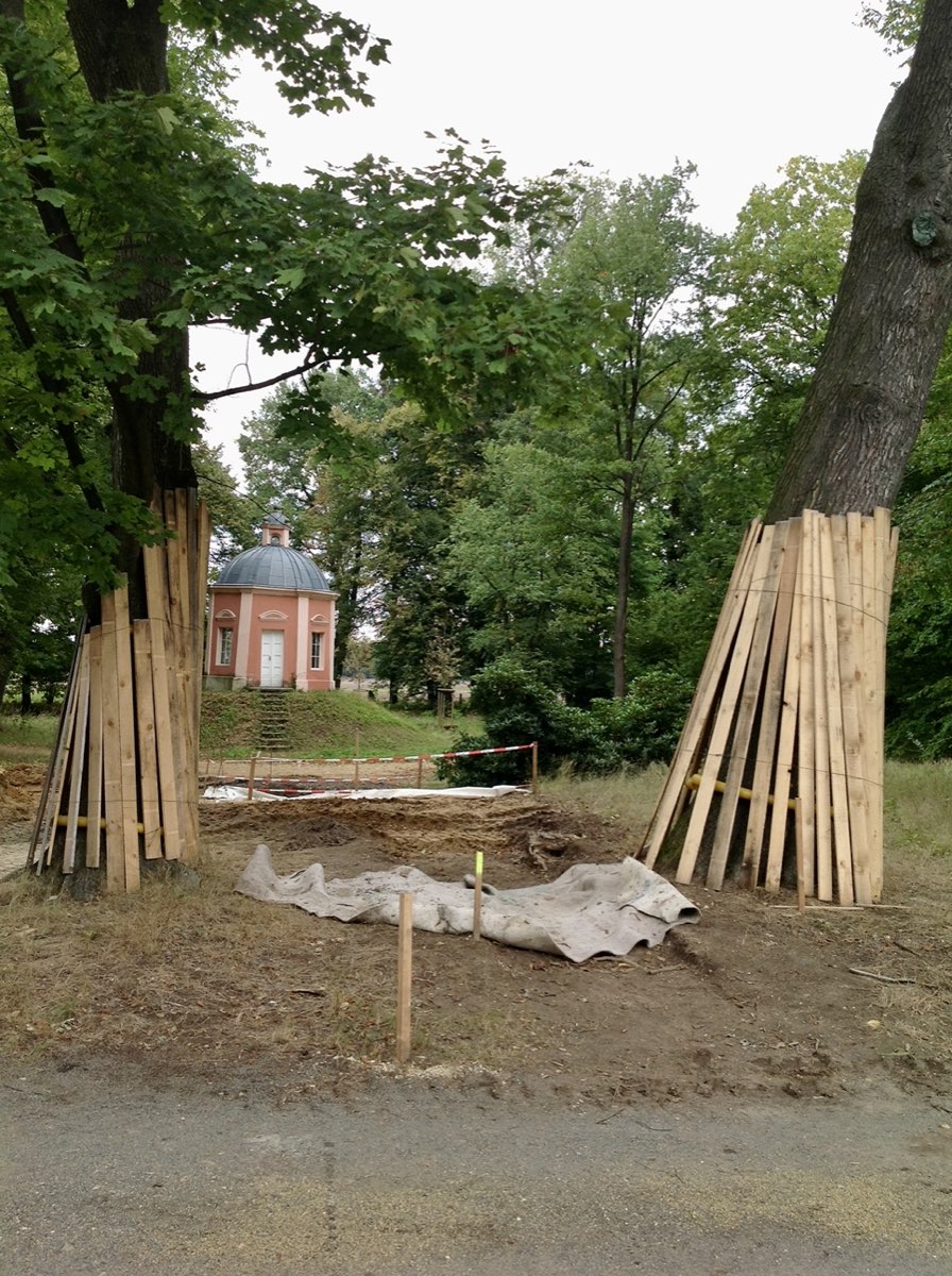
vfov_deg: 52.7
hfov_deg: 40.6
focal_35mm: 35
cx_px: 476
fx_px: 1287
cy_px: 638
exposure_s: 1/238
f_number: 2.4
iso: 50
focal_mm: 4.28
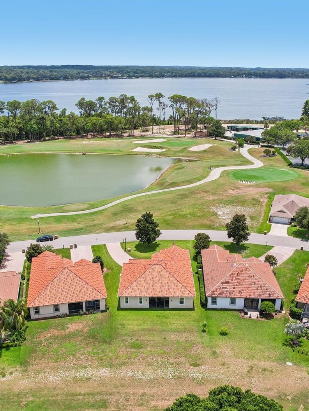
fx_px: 381
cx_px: 155
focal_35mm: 32
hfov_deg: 44.2
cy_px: 206
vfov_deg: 56.8
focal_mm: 8.4
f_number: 2.8
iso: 110
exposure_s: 1/2000
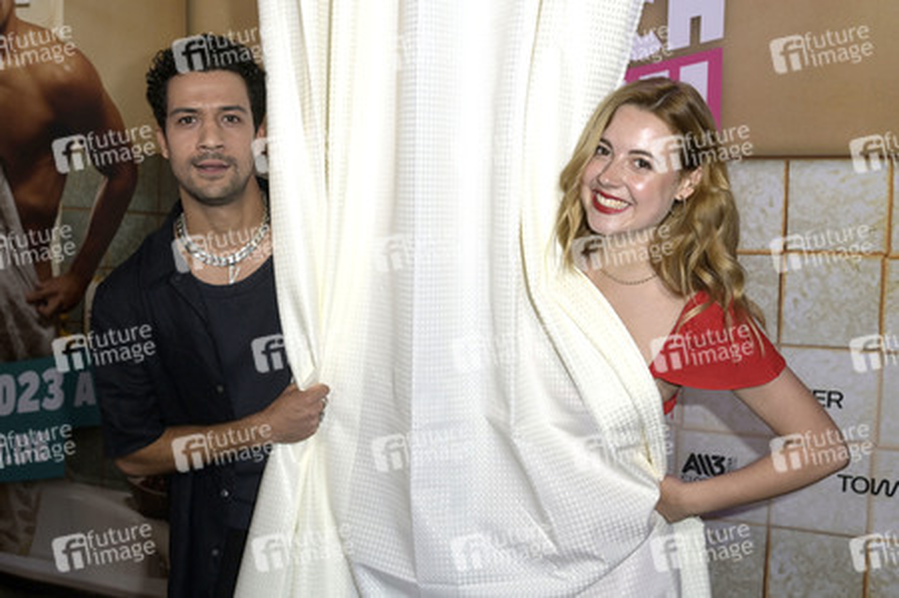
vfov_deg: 37.8
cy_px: 299
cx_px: 450
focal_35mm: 35
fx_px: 873
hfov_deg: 54.5
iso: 500
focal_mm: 35
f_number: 5
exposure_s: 1/200
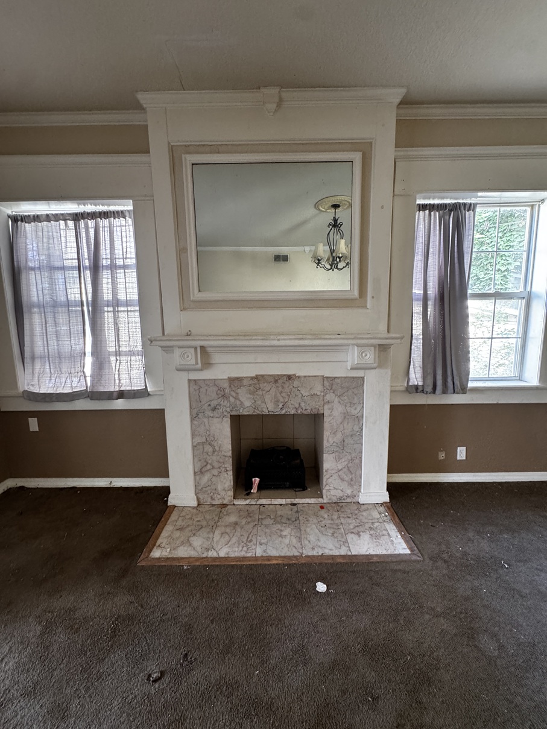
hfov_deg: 85.7
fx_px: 295
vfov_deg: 102.1
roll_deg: +1.7
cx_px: 274
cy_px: 364
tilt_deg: -7.8
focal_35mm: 14
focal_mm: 2.22
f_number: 2.2
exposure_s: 1/60
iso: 400
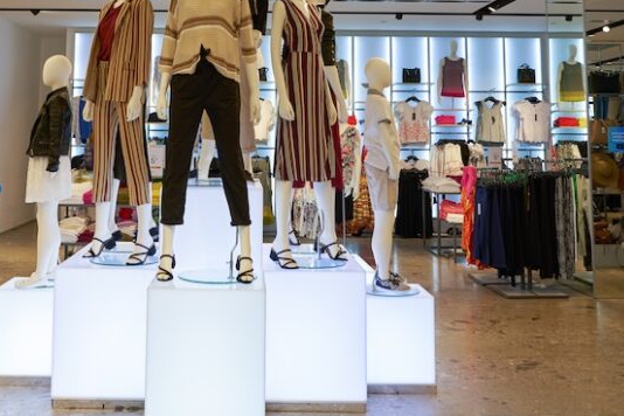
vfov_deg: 28.1
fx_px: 797
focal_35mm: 46
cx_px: 236
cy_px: 36
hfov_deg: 42.4
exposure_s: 1/60
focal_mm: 24
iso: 200
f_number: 5.6
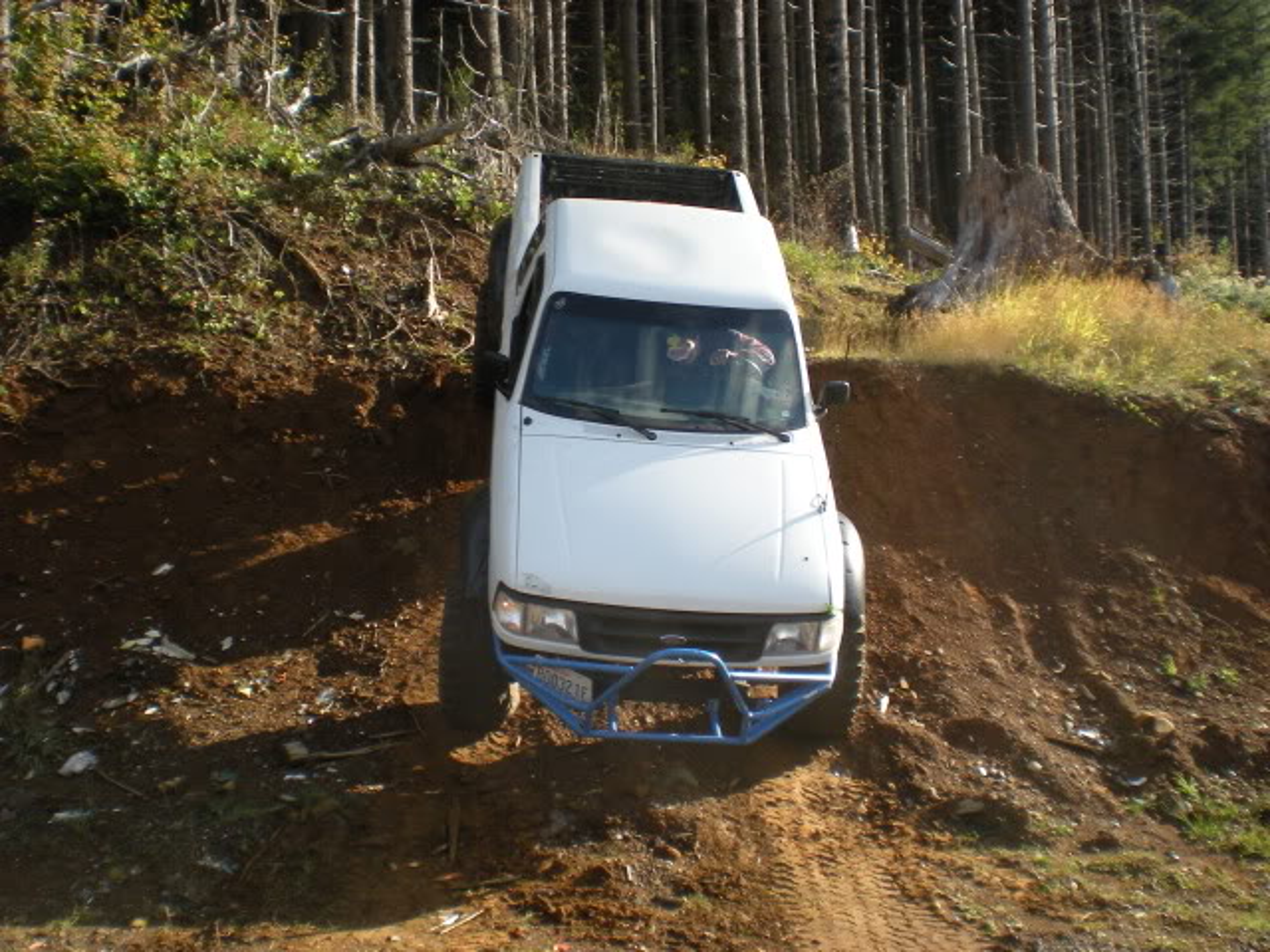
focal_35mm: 38
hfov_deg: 49.0
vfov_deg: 37.7
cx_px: 635
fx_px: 1394
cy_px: 476
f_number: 4.6
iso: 64
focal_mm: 6.3
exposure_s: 1/160
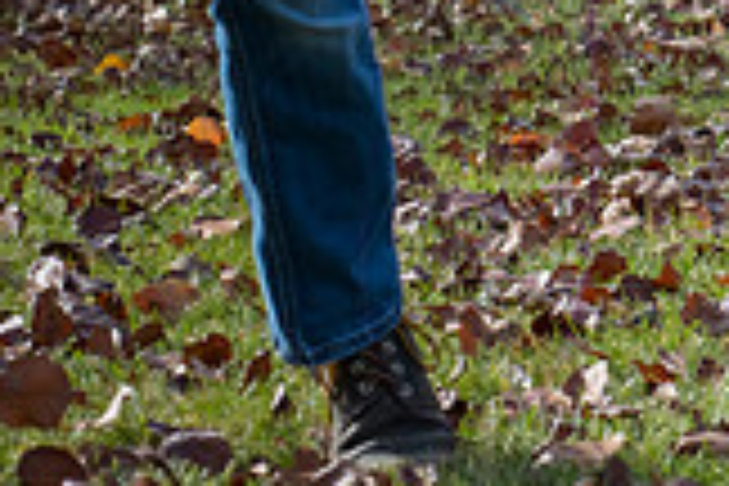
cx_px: 1260
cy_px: -313
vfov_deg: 4.8
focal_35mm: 286
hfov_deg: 7.0
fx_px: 5791
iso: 400
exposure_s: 1/500
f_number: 7.1
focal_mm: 80
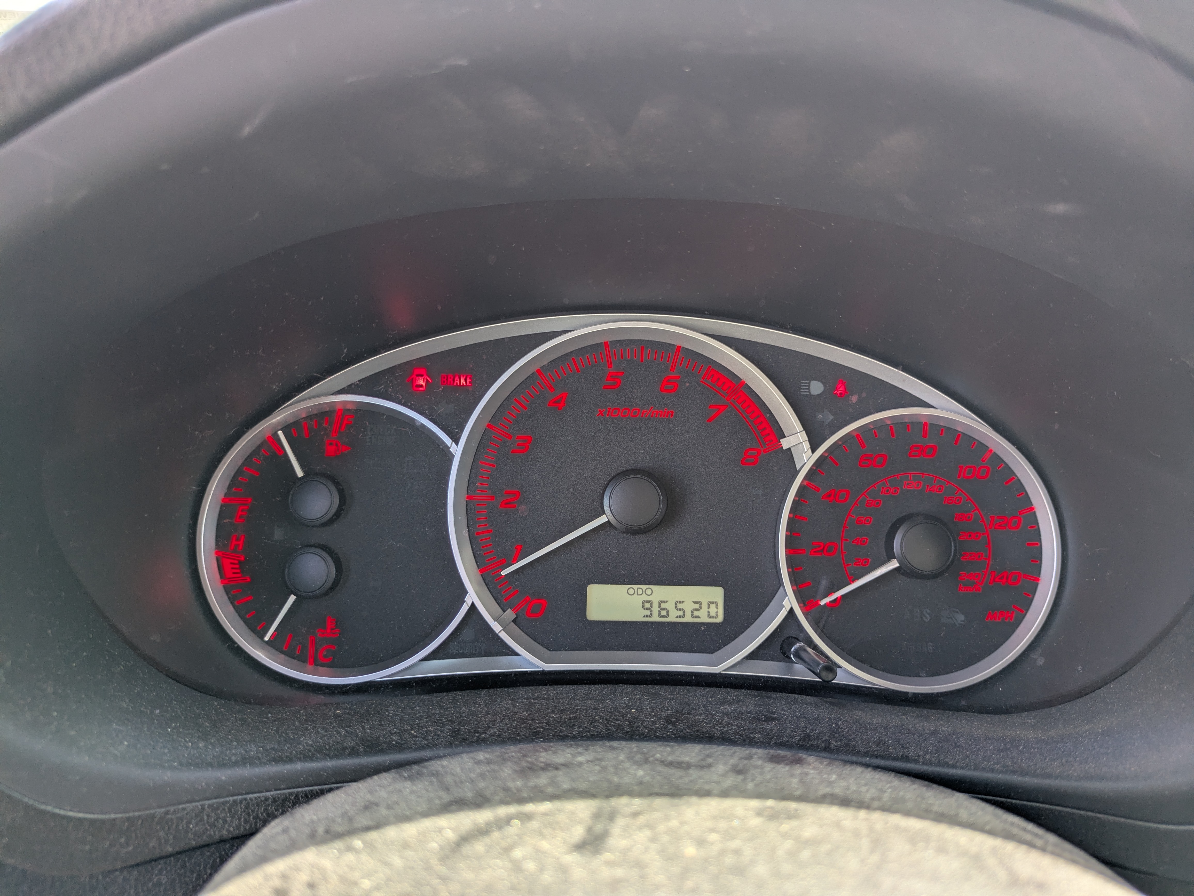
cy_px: 448
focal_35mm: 25
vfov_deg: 54.9
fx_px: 863
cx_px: 597
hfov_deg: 69.4
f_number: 1.89
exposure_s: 1/120
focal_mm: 5.43
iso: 43
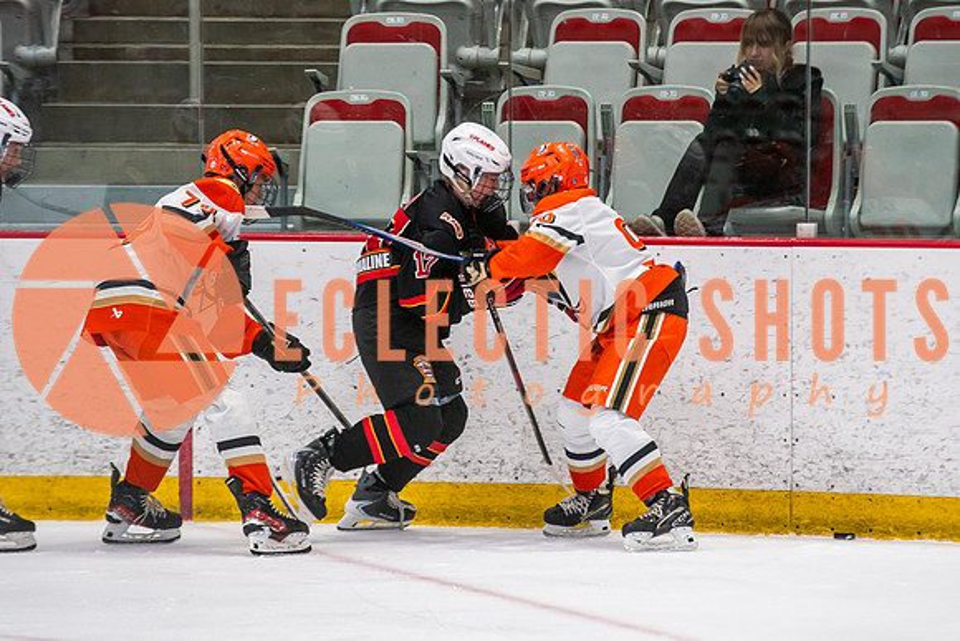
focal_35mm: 310
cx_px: 599
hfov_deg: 6.7
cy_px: 376
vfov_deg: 4.4
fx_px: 8260
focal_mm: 200
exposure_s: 1/640
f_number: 2.8
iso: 1600
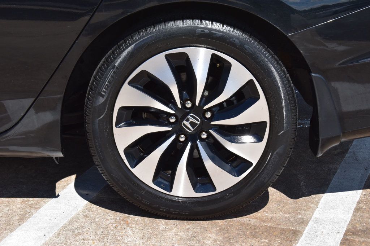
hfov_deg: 24.6
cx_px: 185
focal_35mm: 82
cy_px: 123
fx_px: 848
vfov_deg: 16.5
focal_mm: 55
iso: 400
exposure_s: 1/400
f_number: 11
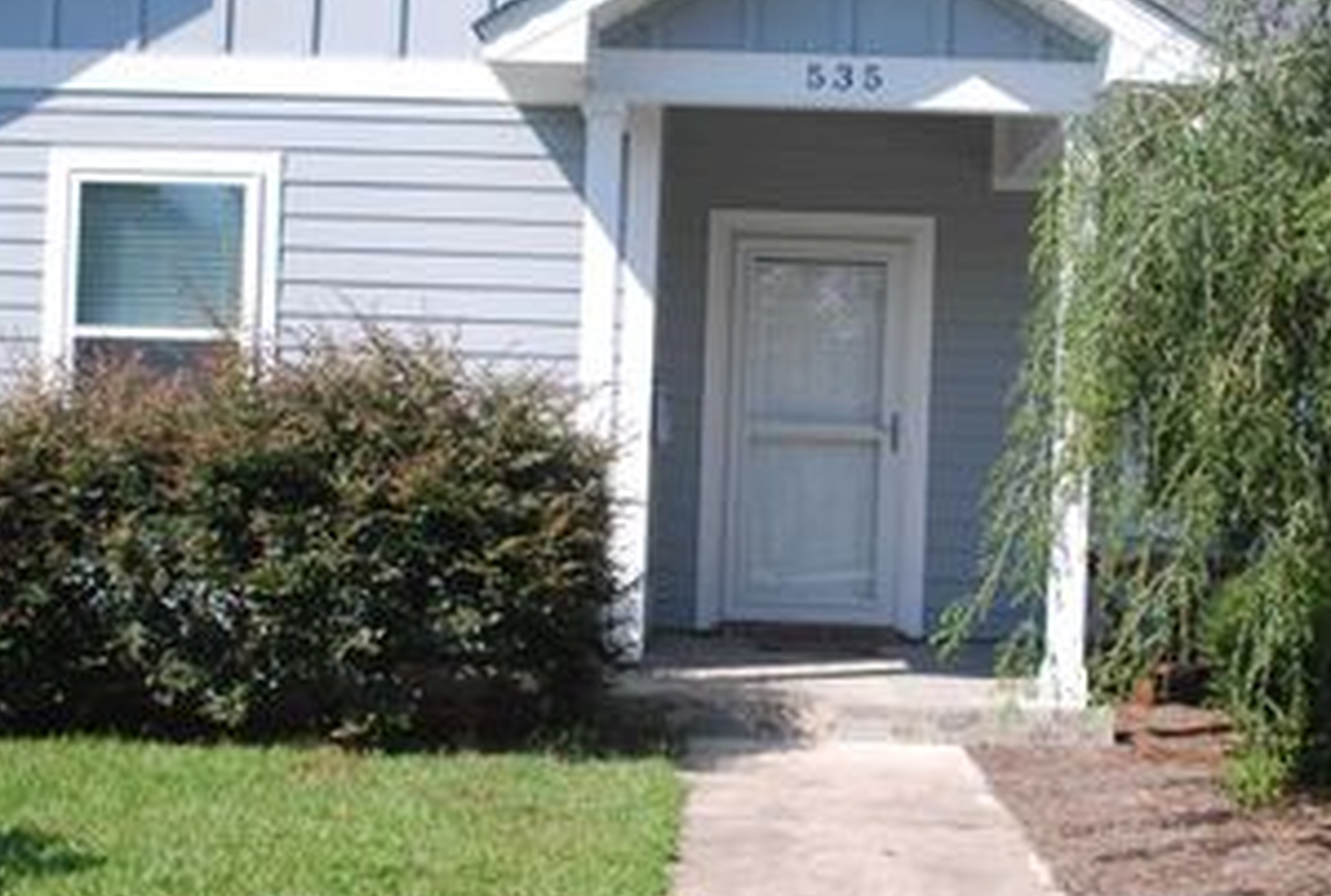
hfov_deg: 39.5
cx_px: 683
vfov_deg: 27.2
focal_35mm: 50
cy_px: 430
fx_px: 1854
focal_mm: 20
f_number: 7.1
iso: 100
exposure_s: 1/200
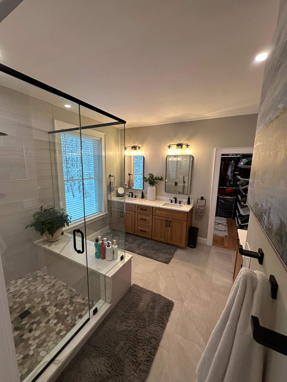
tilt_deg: -9.5
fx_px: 155
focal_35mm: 14
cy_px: 191
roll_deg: -1.1
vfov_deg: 102.1
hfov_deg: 85.7
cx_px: 144
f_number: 2.2
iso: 160
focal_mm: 2.22
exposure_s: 1/120
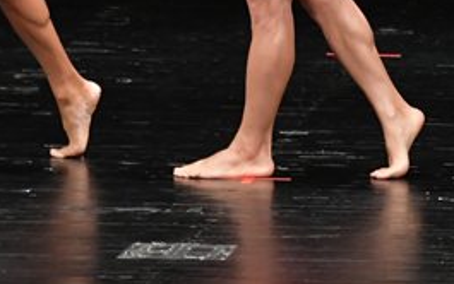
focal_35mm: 715
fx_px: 8852
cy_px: -115
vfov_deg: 1.8
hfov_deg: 2.9
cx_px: 522
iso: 3200
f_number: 5.6
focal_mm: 160
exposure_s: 1/400
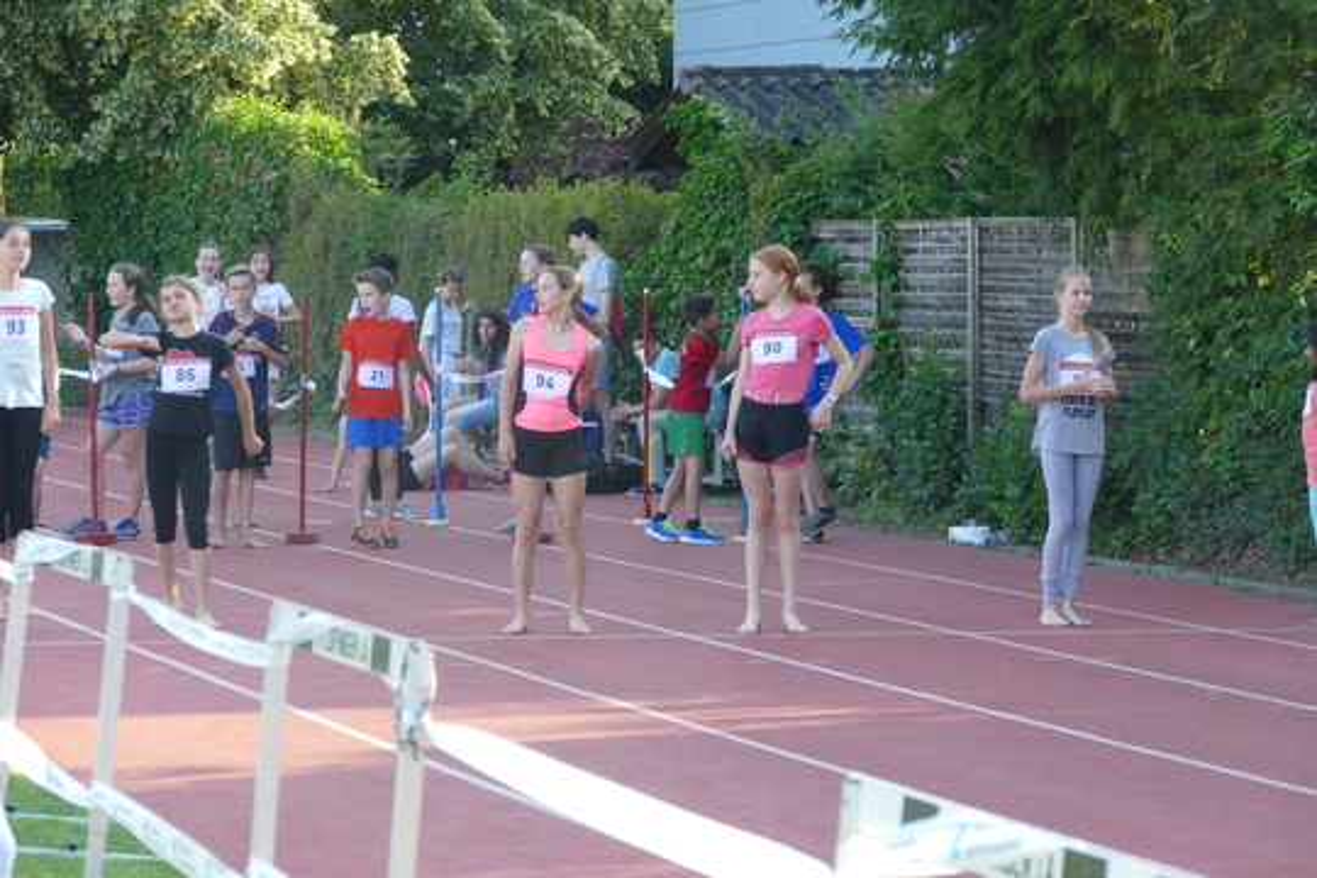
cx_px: 658
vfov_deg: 8.6
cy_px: 439
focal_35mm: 160
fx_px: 5853
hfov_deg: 12.8
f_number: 3.9
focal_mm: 58.01
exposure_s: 1/800
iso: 1250
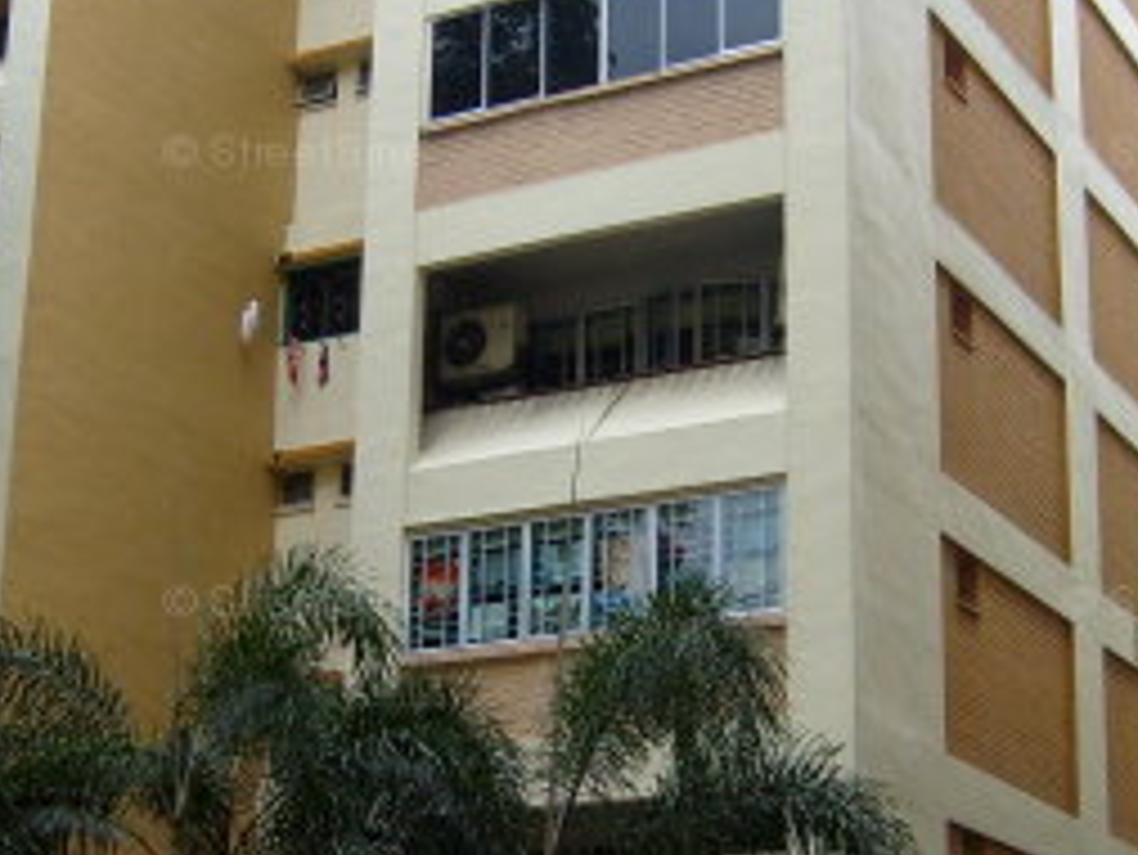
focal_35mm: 76
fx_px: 2500
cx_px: 499
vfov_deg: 19.3
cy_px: 608
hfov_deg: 25.6
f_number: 2.8
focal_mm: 5.8
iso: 80
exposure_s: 1/250
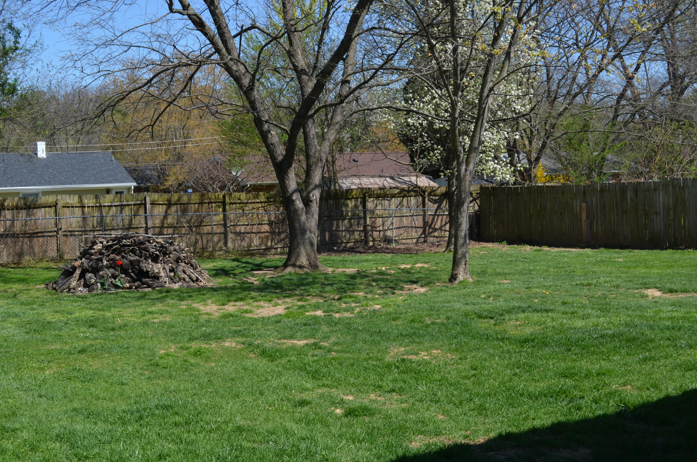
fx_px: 927
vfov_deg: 28.0
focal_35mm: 48
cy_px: 231
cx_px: 348
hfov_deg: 41.2
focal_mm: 32
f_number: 8
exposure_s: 1/250
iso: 140
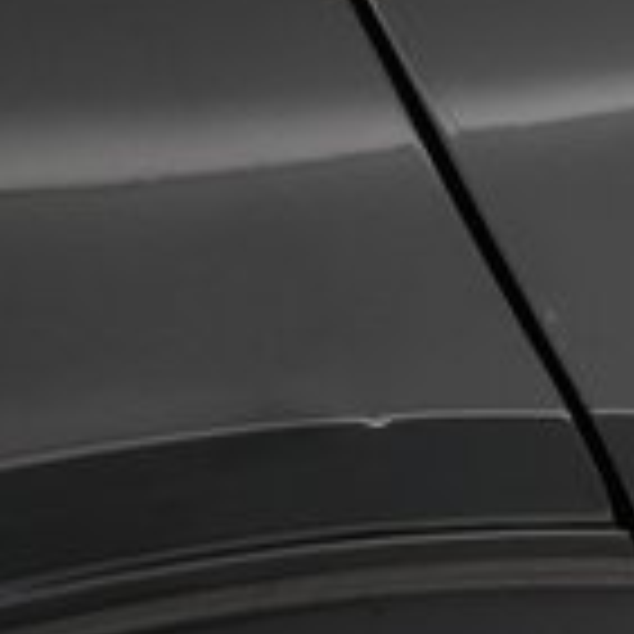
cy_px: 387
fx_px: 2238
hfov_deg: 13.5
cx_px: 1326
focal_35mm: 108
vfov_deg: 16.1
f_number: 2.8
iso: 5000
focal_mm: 28
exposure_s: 1/160
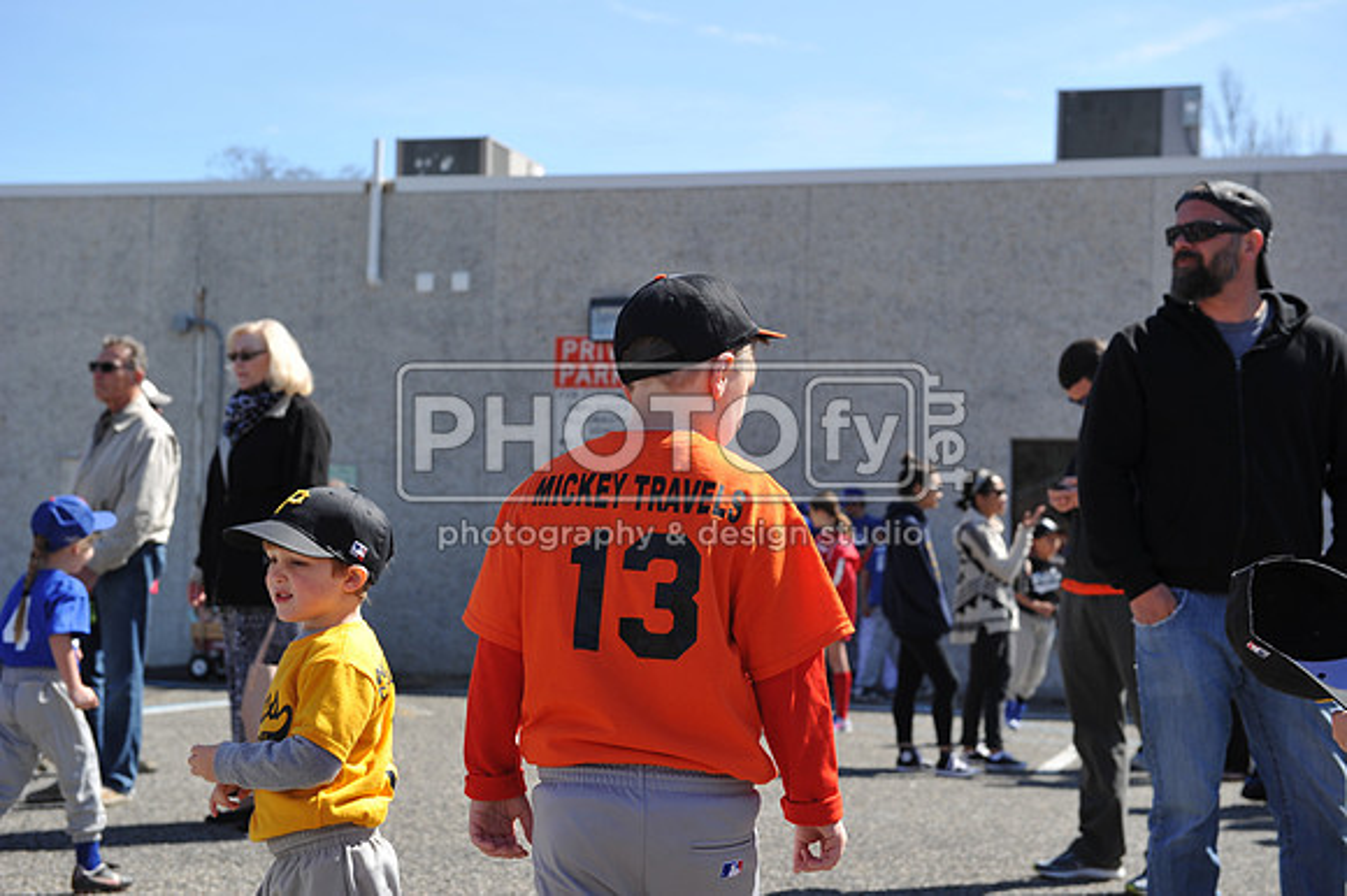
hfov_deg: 34.5
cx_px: 674
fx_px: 2169
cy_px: 448
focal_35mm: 58
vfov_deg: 23.4
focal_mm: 58
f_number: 5
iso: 200
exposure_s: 1/500
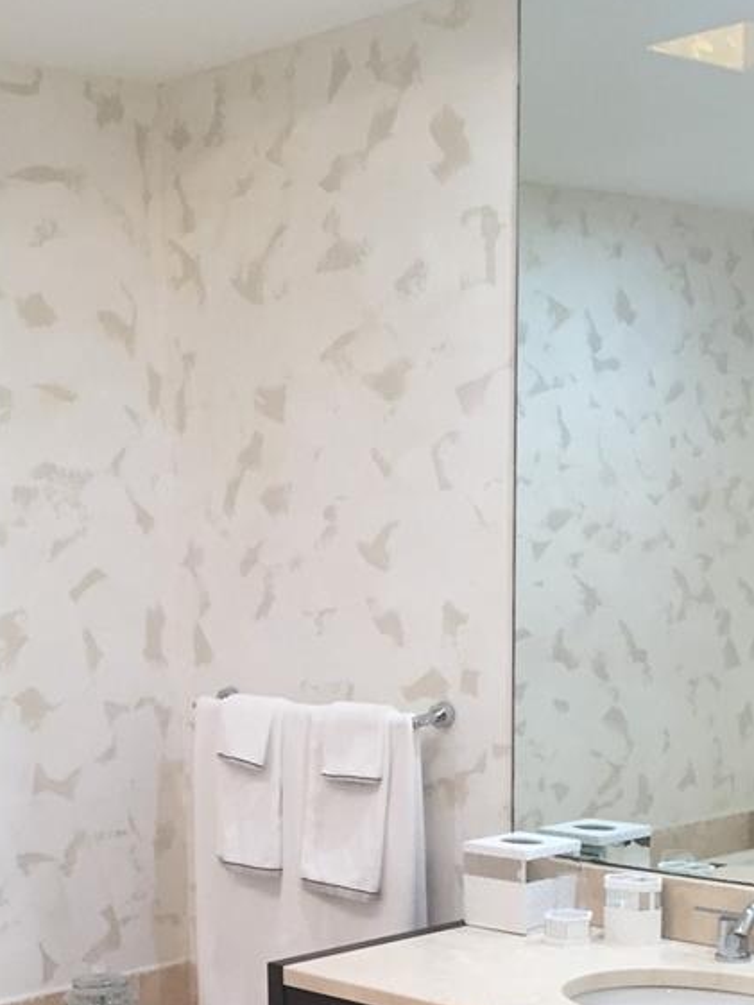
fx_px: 1800
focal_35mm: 62
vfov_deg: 29.6
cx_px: 215
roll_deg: +1.9
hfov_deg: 23.5
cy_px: 949
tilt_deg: -12.7
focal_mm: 4.15
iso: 40
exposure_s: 1/30
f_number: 2.2
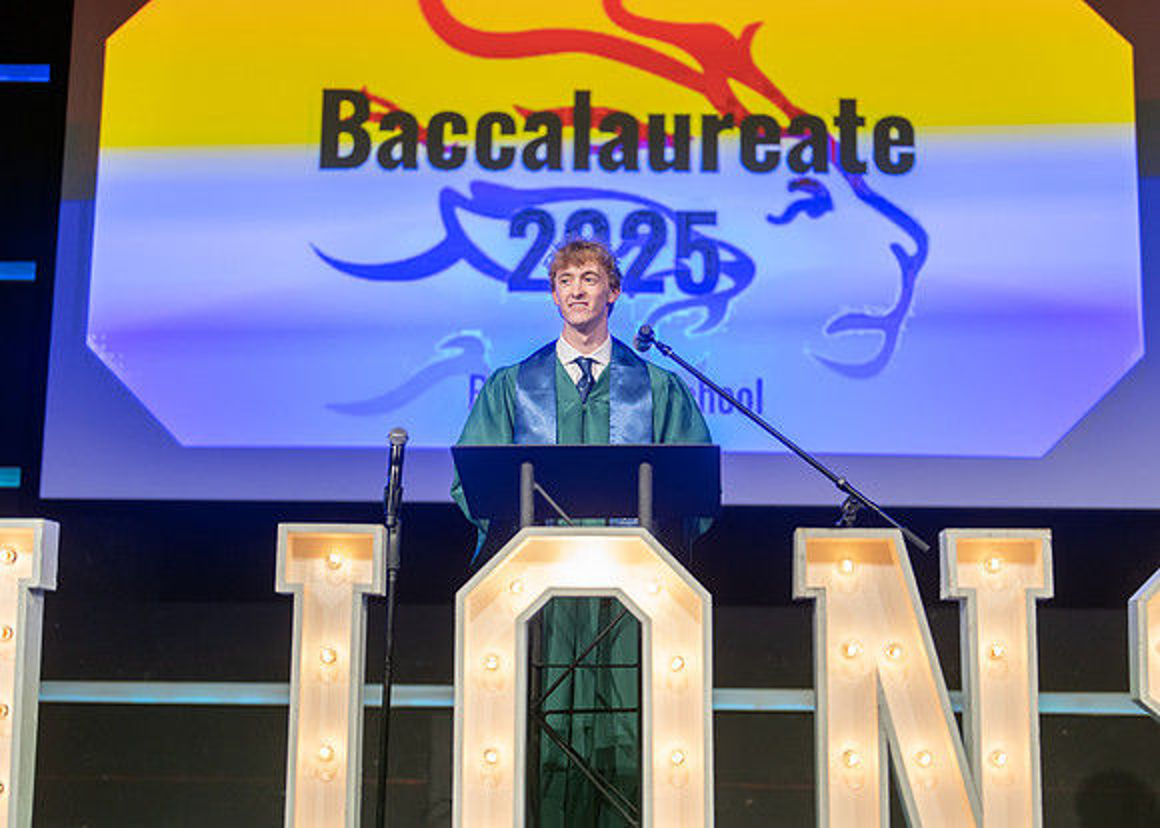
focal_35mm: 56
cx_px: 617
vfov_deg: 25.3
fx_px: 1846
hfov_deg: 34.9
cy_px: 397
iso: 1000
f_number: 1.2
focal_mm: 50
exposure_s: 1/640
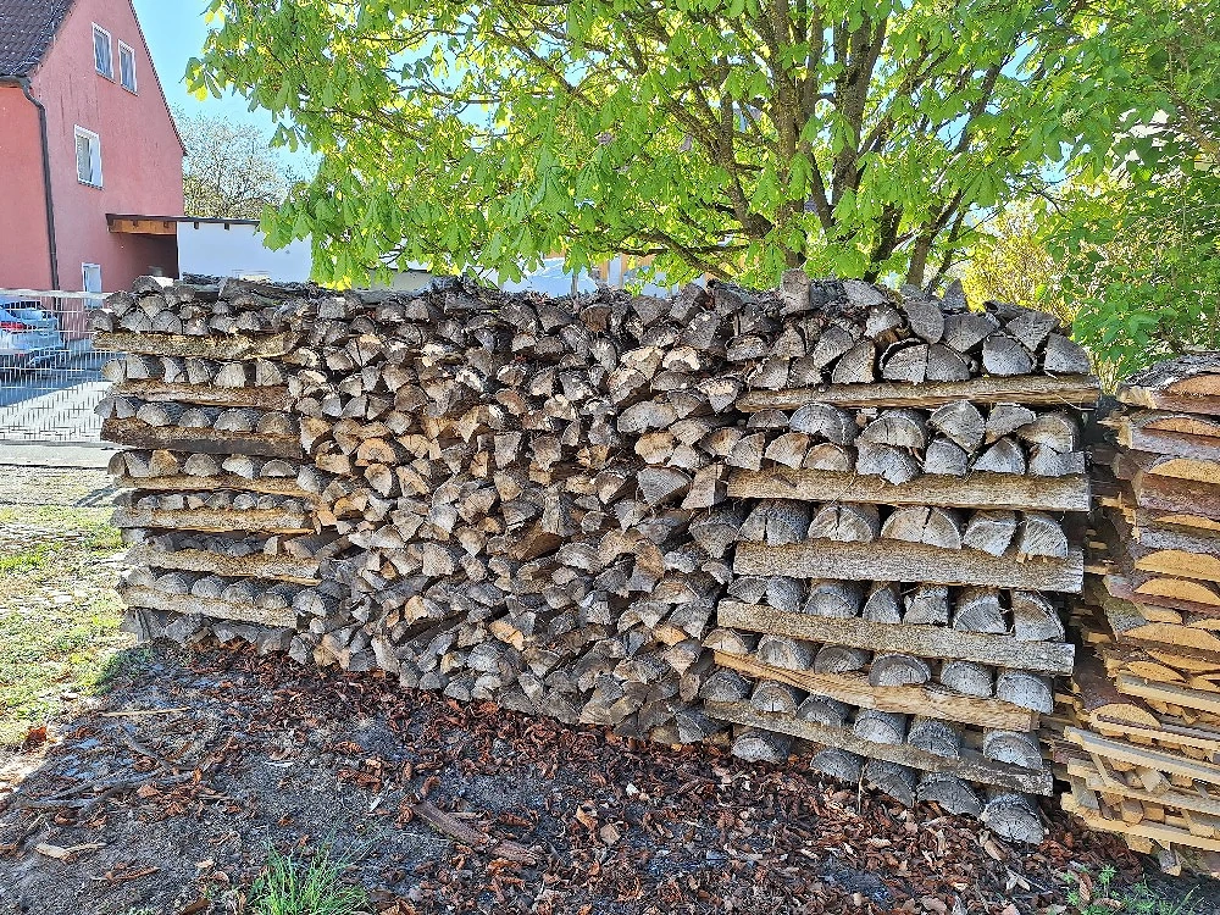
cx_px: 610
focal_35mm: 23
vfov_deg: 58.9
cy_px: 458
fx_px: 811
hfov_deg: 73.9
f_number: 1.8
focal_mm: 5.54
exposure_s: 1/500
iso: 40
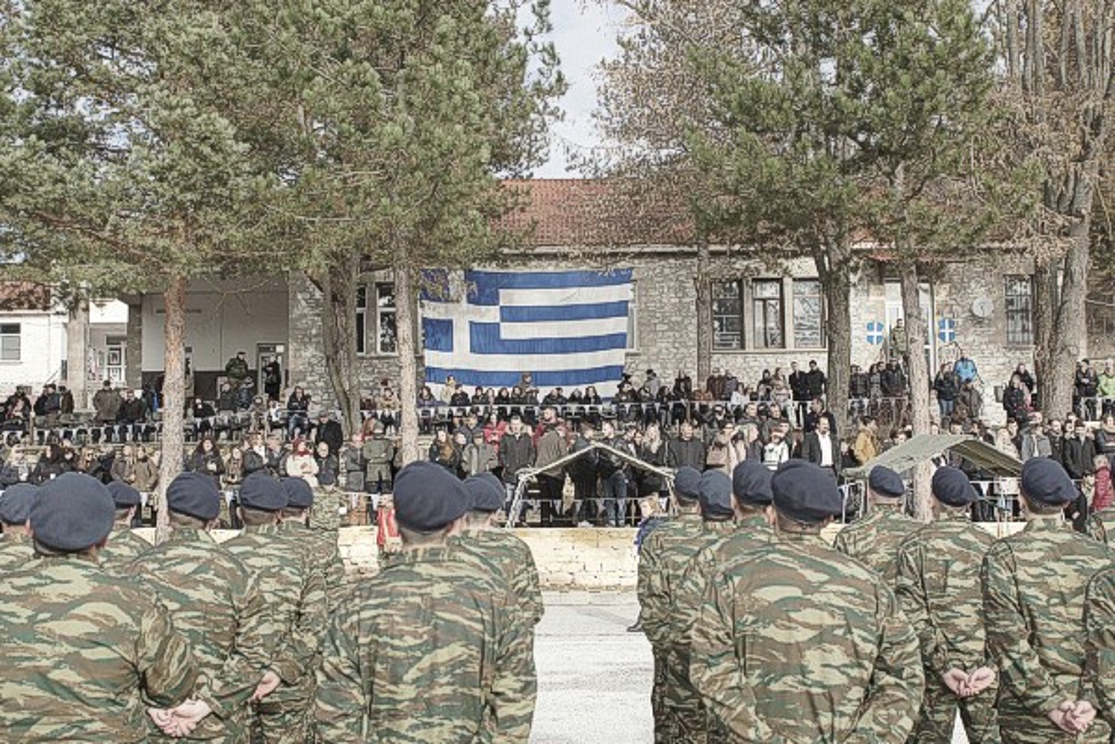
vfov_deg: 29.9
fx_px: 1394
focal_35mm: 45
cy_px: 372
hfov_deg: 43.6
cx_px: 558
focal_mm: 30
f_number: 5
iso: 100
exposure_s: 1/250
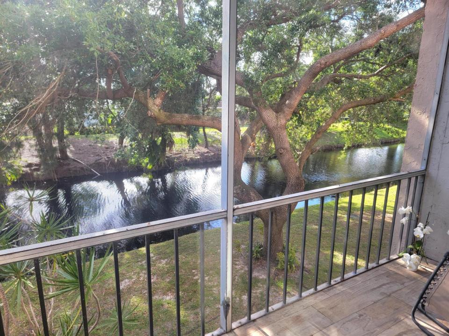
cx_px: 224
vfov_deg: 56.8
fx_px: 311
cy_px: 168
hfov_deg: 71.6
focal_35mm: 24
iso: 25
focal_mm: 6.7
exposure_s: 1/120
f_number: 1.8
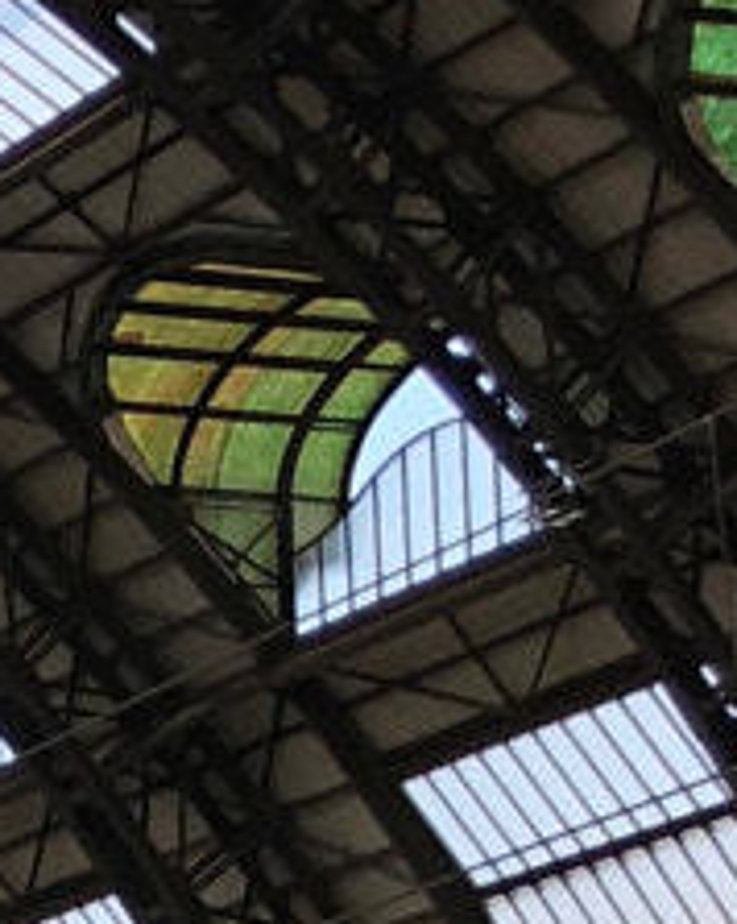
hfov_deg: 7.1
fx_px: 5351
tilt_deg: +4.0
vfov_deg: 9.4
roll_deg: +0.9
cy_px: 1715
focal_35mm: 196
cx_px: -1466
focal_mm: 4
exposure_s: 1/355
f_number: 1.8
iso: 25
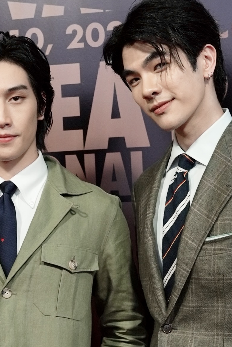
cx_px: -5
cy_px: 348
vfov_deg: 15.0
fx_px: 1293
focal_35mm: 134
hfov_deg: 10.2
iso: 800
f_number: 3.5
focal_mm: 36.8
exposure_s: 1/320
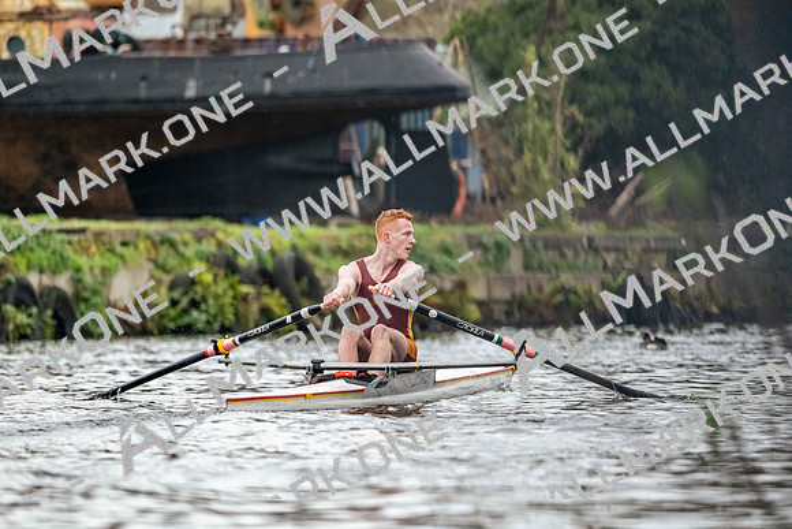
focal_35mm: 400
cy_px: 264
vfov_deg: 3.4
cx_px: 396
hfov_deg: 5.2
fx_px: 8802
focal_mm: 400
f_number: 4.5
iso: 3200
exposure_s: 1/2500
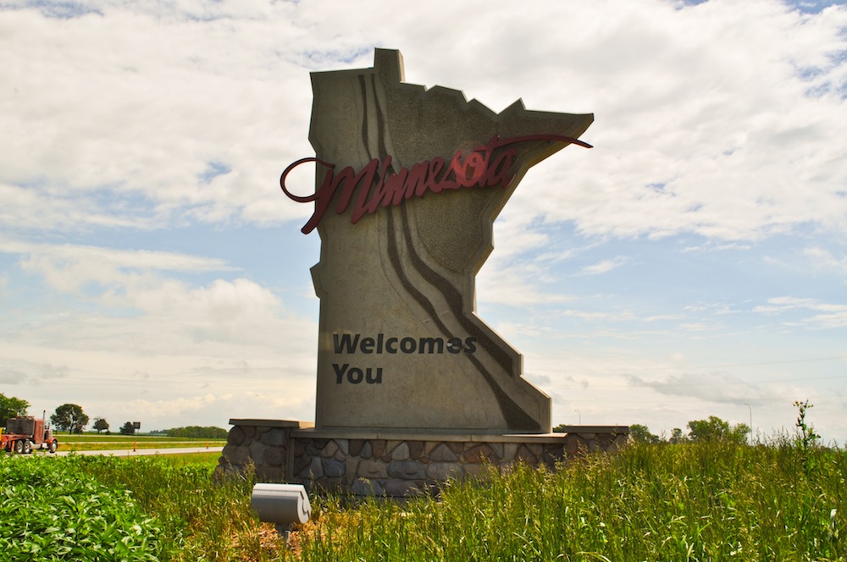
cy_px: 281
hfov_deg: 53.2
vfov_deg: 36.8
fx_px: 846
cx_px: 424
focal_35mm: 36
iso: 200
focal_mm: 24
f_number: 18
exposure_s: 1/200
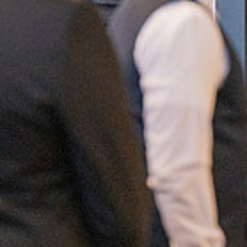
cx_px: 494
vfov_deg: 6.0
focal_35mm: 290
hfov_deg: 5.9
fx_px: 2341
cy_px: 31
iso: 1600
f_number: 2.8
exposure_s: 1/320
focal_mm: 82
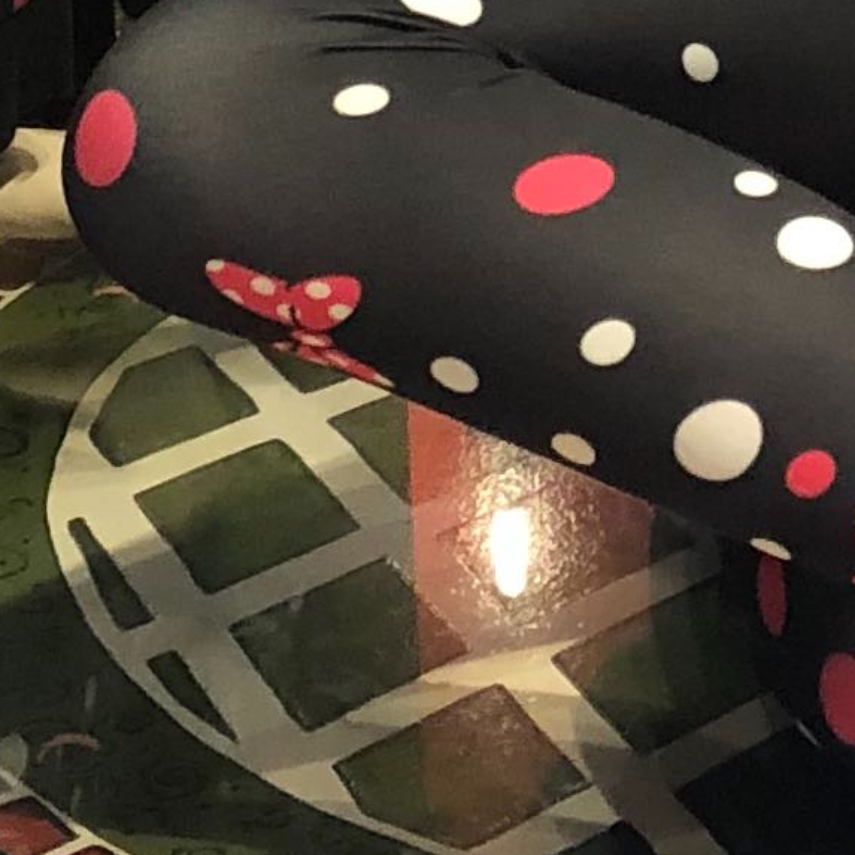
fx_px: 4862
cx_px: 600
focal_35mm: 174
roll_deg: +0.1
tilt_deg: -13.3
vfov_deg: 9.7
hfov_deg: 10.0
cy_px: -497
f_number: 1.8
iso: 80
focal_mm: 3.99
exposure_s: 1/15
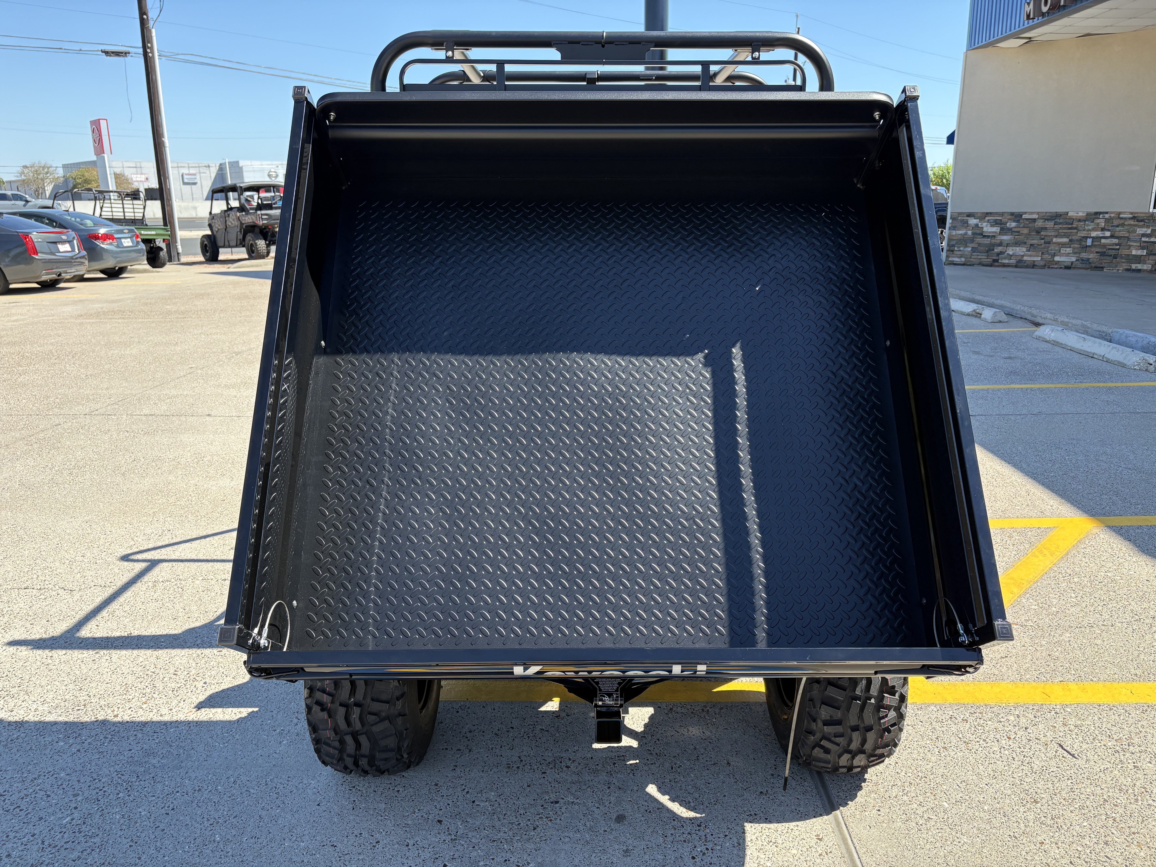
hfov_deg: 67.3
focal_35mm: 26
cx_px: 578
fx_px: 868
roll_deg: +0.8
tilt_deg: -15.0
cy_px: 434
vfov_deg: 53.1
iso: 64
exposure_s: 1/1155
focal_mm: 5.96
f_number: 1.6
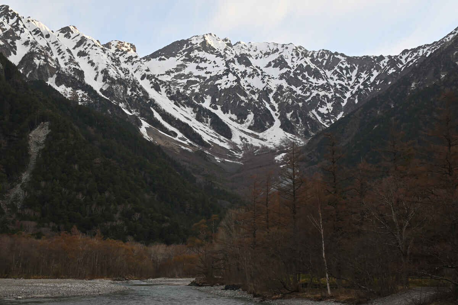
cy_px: 152
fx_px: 620
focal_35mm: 49
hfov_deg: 40.5
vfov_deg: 27.7
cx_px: 229
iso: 100
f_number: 8
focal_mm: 32.5
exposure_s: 1/60
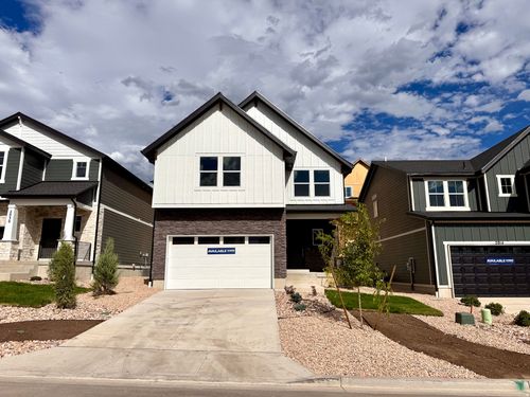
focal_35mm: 24
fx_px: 367
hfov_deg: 71.6
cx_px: 265
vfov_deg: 56.8
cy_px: 198
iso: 64
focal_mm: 6.76
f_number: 1.78
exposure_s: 1/12346
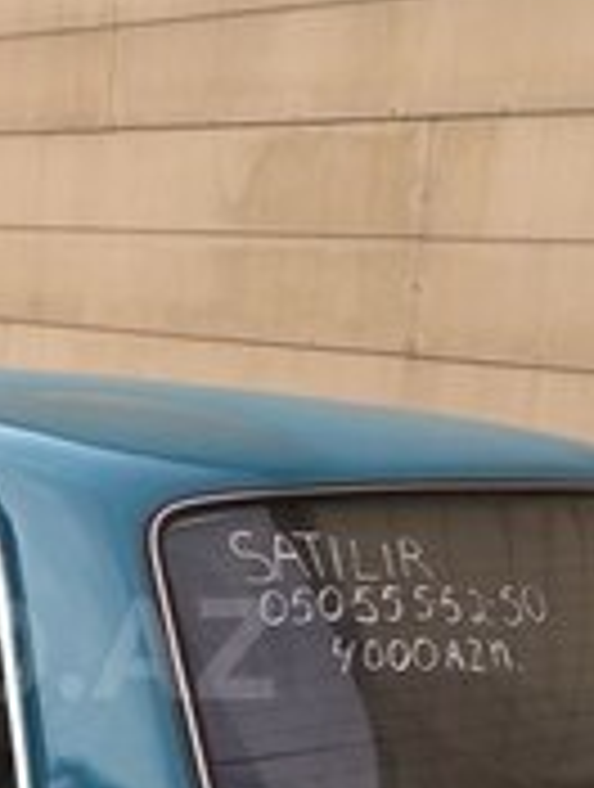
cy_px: 648
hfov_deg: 17.4
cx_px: -72
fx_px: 1869
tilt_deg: -10.8
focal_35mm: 82
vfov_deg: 23.4
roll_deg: -1.1
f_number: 2.2
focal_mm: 4.15
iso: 32
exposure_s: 1/127
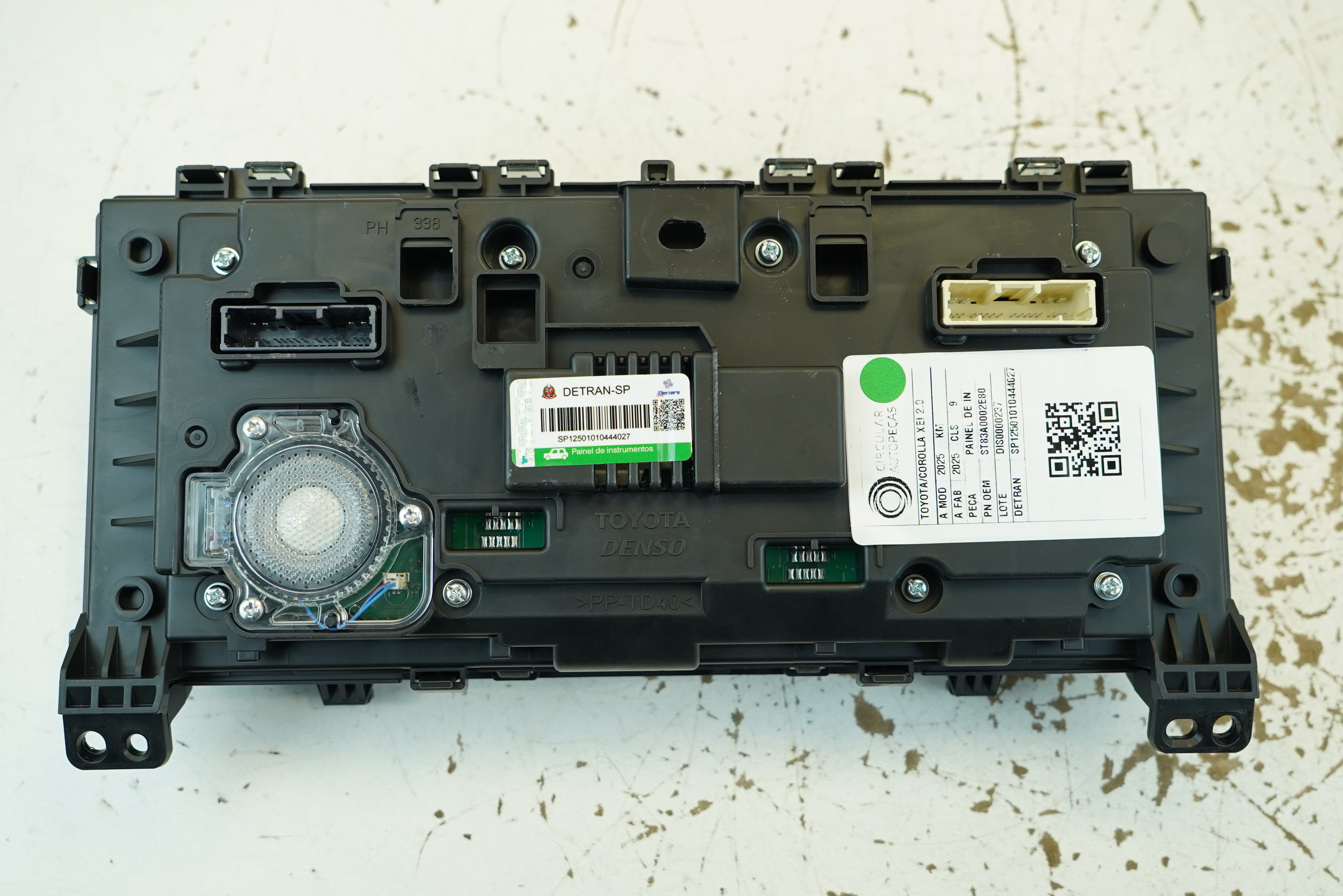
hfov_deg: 51.9
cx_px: 672
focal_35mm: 37
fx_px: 1380
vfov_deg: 35.9
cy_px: 448
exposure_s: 1/160
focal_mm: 25
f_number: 4
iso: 250
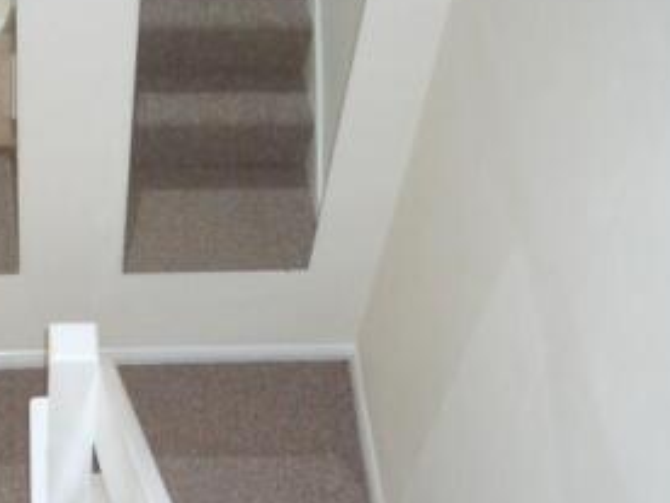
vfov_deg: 19.4
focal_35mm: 74
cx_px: 169
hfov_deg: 26.0
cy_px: 494
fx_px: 1432
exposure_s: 1/60
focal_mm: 5.8
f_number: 2.6
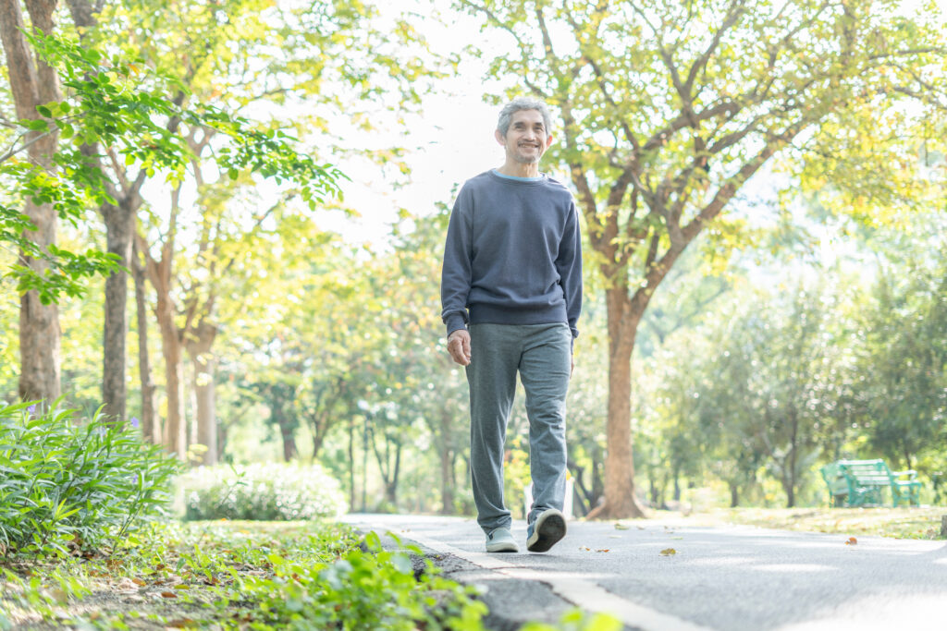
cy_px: 316
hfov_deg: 39.6
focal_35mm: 50
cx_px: 474
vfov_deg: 27.0
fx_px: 1315
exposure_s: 1/400
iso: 250
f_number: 2.2
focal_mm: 50
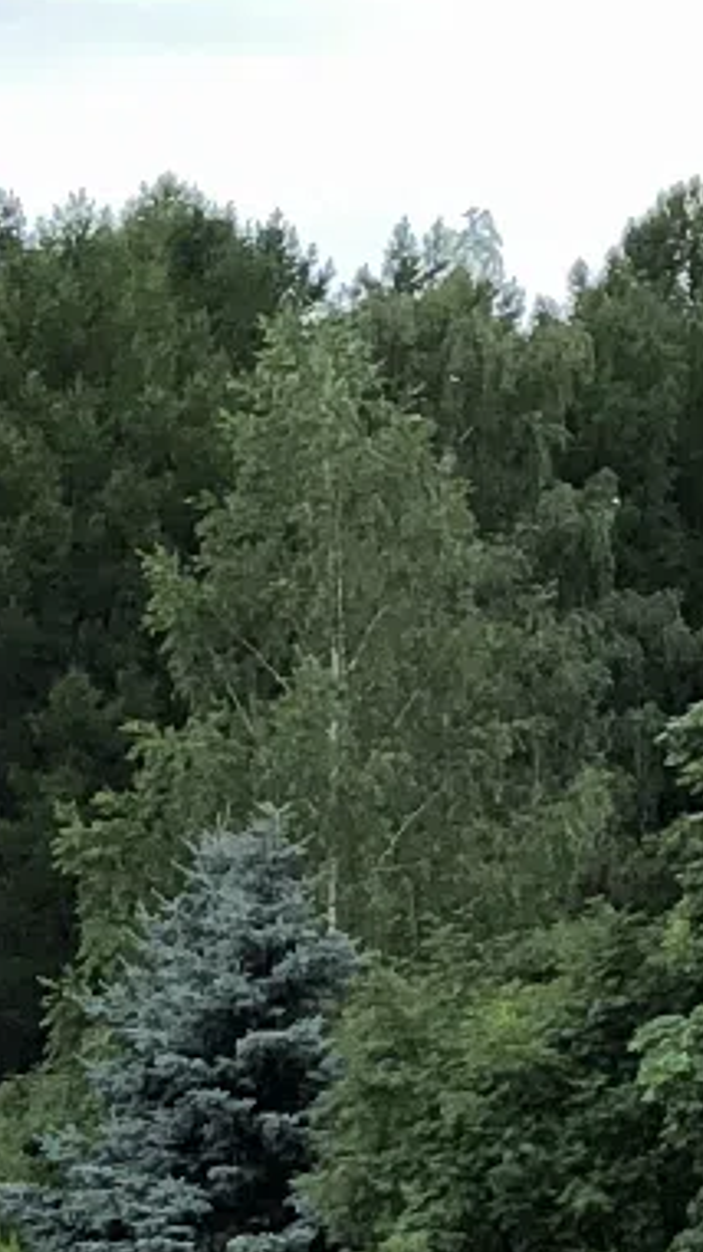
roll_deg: -0.2
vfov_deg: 10.9
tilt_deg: -4.5
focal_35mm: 192
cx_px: -493
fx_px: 6370
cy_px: 1778
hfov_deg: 6.2
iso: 20
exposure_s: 1/281
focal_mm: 4
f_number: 1.8
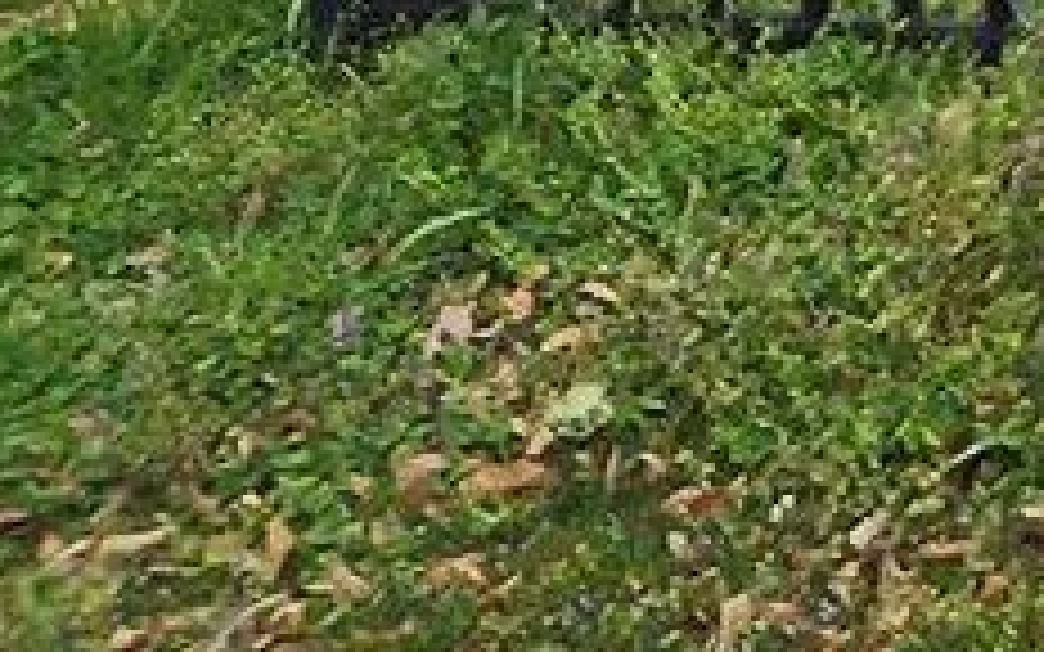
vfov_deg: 4.6
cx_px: 3722
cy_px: -2545
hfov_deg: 7.1
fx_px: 6885
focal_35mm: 242
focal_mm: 6.4
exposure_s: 1/240
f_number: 1.8
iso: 12
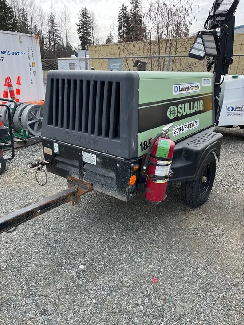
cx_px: 122
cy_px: 162
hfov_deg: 53.1
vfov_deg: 67.3
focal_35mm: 26
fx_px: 244
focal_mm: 5.1
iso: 50
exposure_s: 1/1372
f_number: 1.6
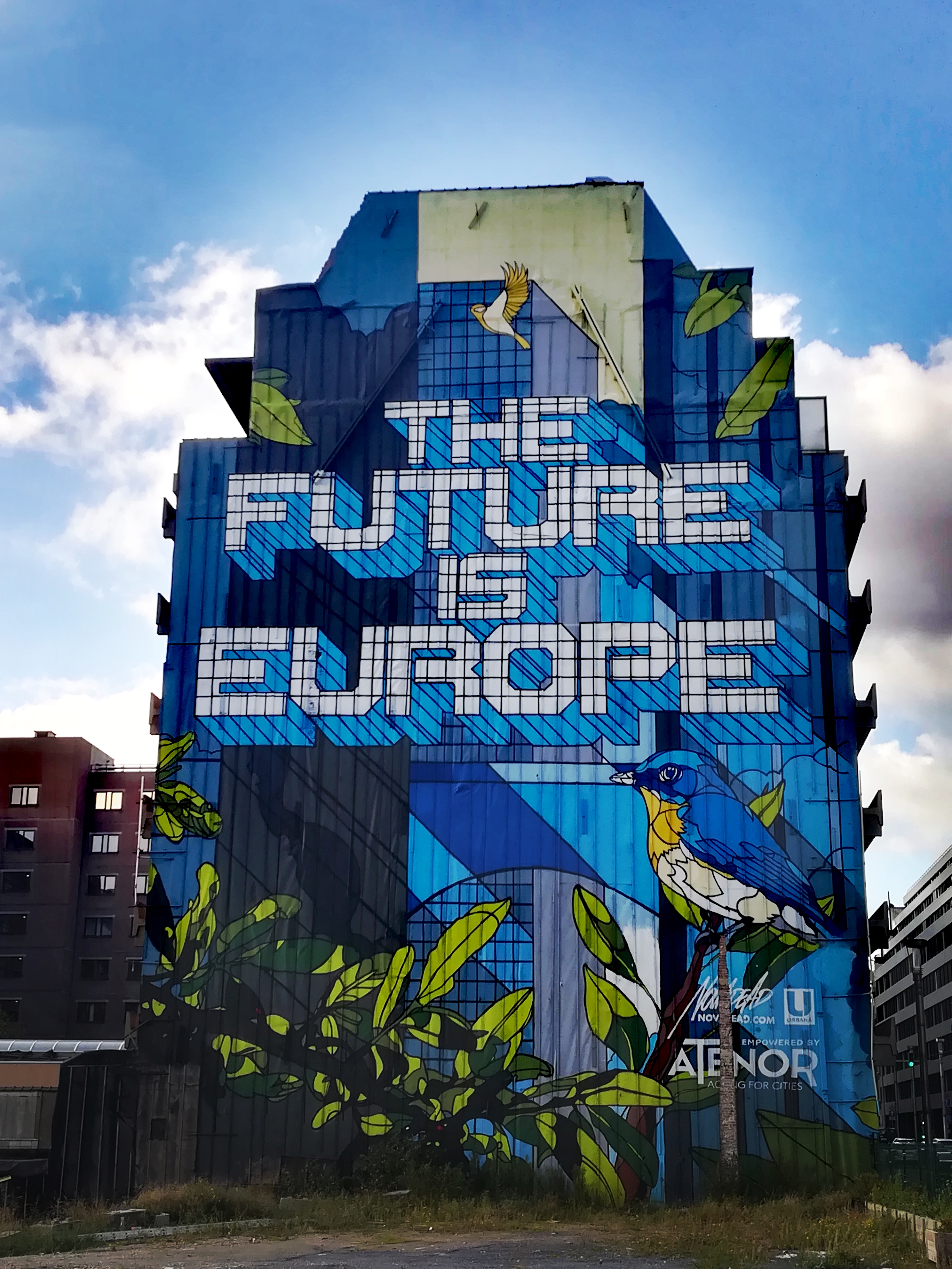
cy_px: 634
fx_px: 1687
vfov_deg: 41.2
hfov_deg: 31.5
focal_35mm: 46
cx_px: 476
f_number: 2.2
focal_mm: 3.83
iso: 50
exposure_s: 1/260
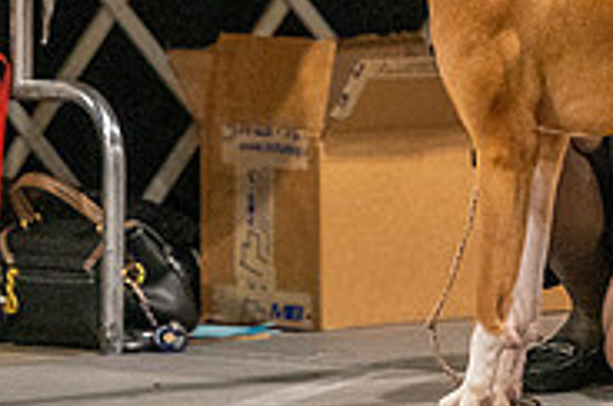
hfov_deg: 2.8
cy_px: -180
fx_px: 12511
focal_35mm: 736
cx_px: 441
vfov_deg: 1.9
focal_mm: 200
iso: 6400
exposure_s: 1/250
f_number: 3.5
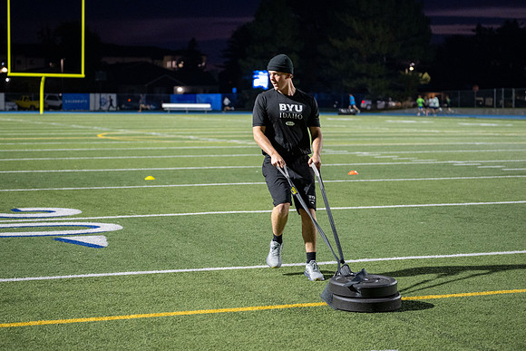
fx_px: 1184
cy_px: 188
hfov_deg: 25.1
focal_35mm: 81
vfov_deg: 16.9
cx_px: 264
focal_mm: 64
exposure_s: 1/125
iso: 2000
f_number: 2.8
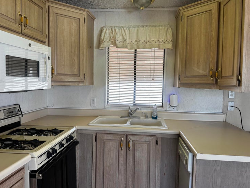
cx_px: 122
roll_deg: -2.0
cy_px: 96
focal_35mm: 28
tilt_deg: -4.1
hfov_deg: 63.4
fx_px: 202
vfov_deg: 49.8
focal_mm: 6.76
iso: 80
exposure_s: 1/120
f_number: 1.78
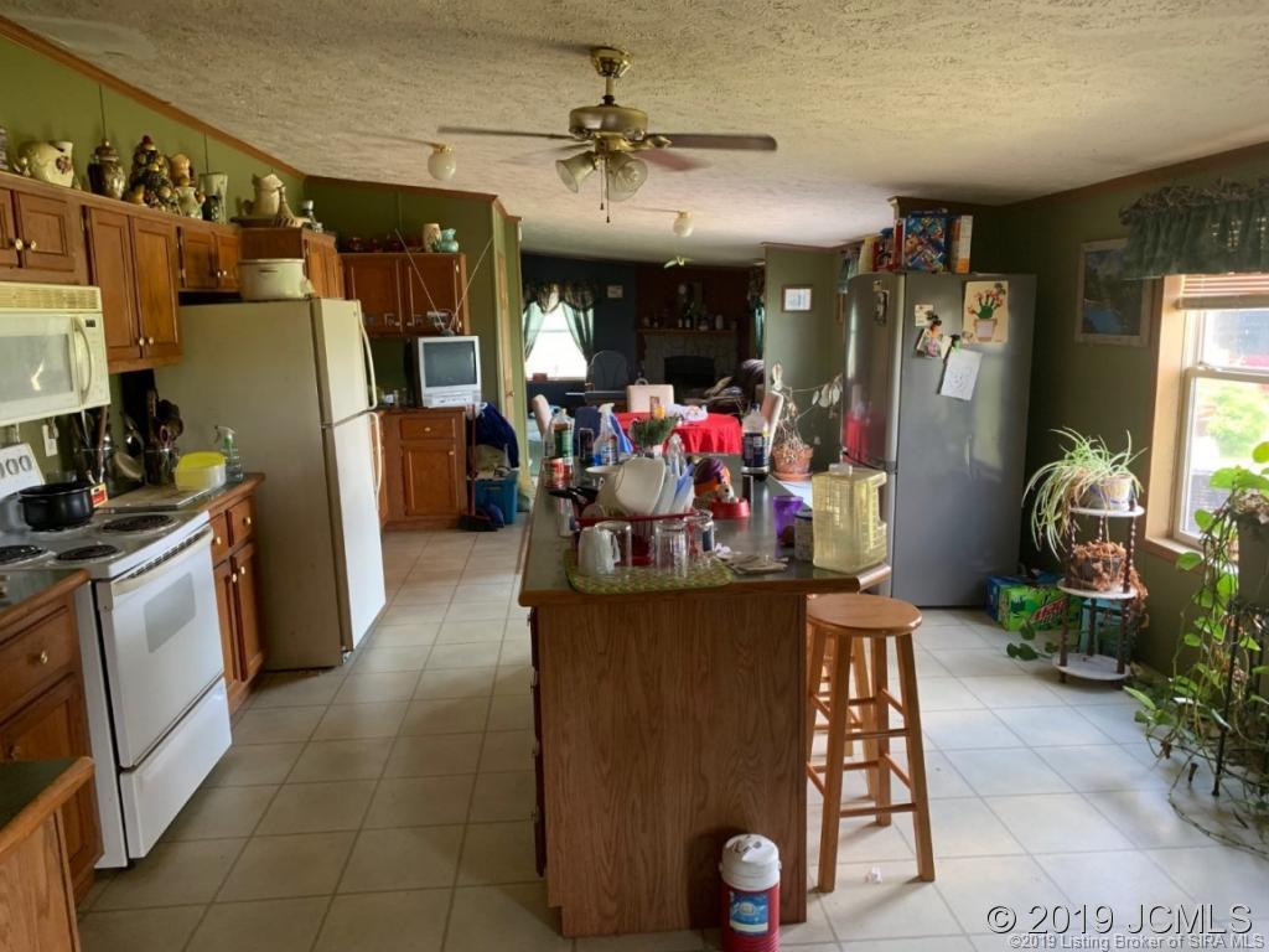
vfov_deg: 53.1
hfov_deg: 67.3
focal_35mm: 26
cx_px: 634
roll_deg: +0.3
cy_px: 476
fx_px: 953
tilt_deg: -9.4
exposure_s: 1/60
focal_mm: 4.25
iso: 125
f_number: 1.8
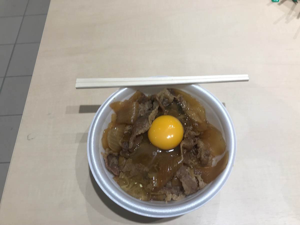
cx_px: 150
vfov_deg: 49.7
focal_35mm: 28
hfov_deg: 63.4
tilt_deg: -60.9
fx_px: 243
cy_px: 112
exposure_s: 1/50
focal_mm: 3.99
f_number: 1.8
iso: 25
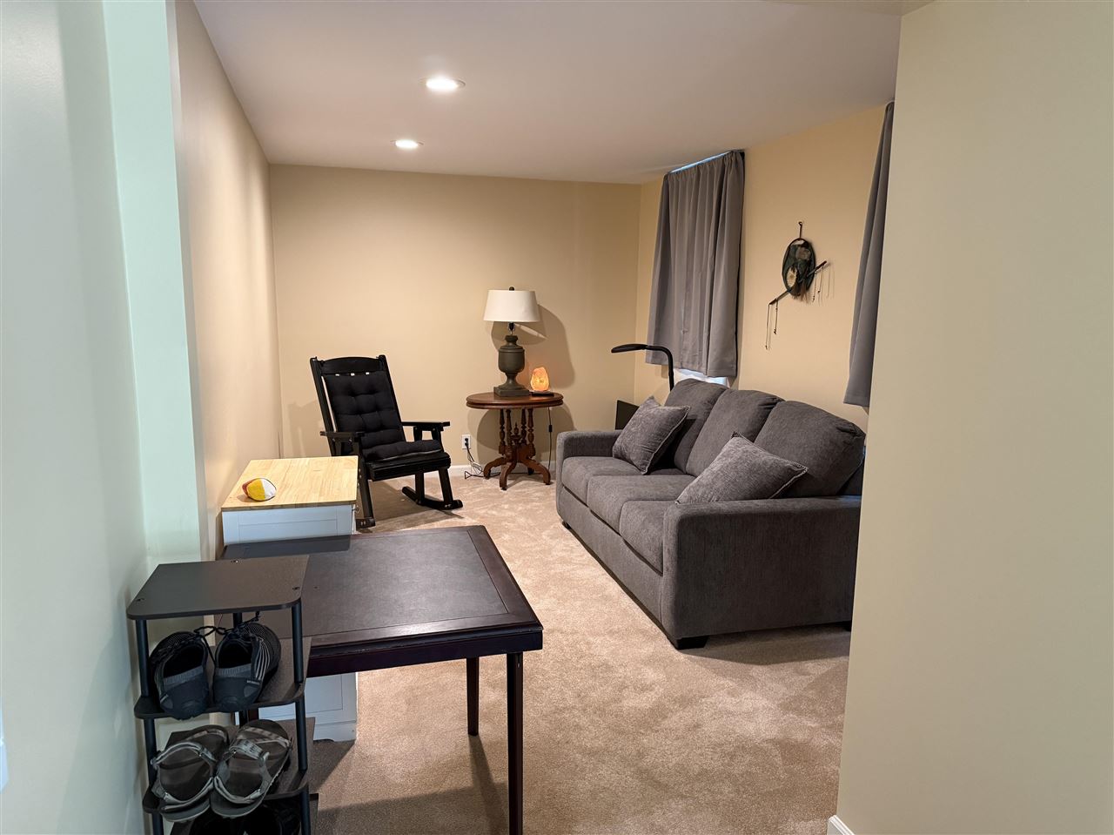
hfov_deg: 71.6
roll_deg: -0.4
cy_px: 418
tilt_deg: -9.2
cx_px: 557
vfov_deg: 56.8
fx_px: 772
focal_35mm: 24
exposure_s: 1/60
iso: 400
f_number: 1.78
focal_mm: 6.76
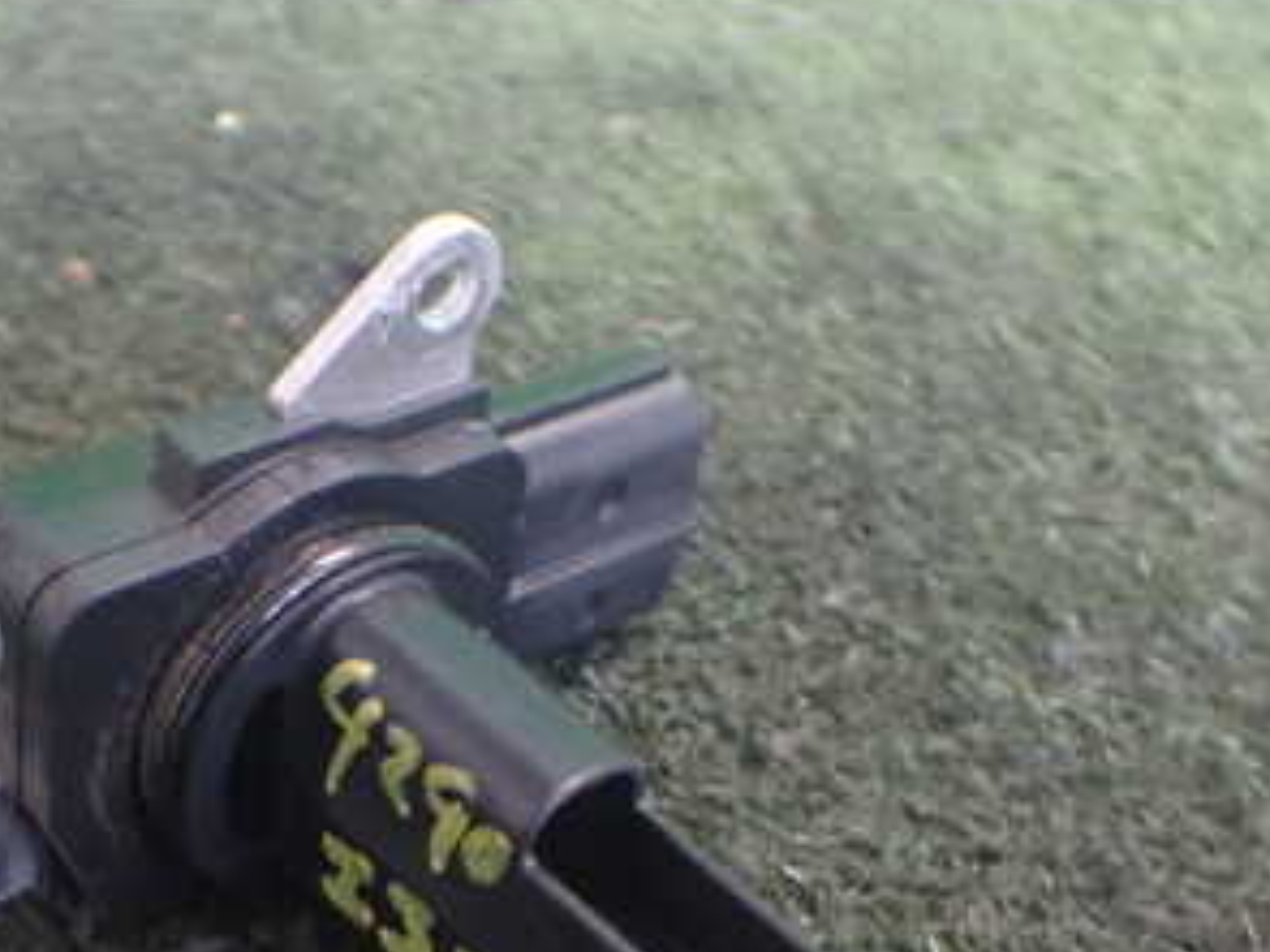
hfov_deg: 31.5
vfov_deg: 23.5
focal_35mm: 61
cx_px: 439
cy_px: 801
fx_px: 2237
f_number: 2.3
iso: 800
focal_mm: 5.4
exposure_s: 1/40
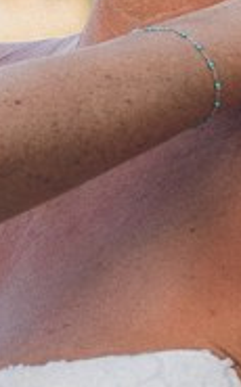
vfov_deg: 4.0
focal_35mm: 520
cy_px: 231
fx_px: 5486
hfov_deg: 2.5
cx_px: -557
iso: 160
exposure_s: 1/1000
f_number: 2.8
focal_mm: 46
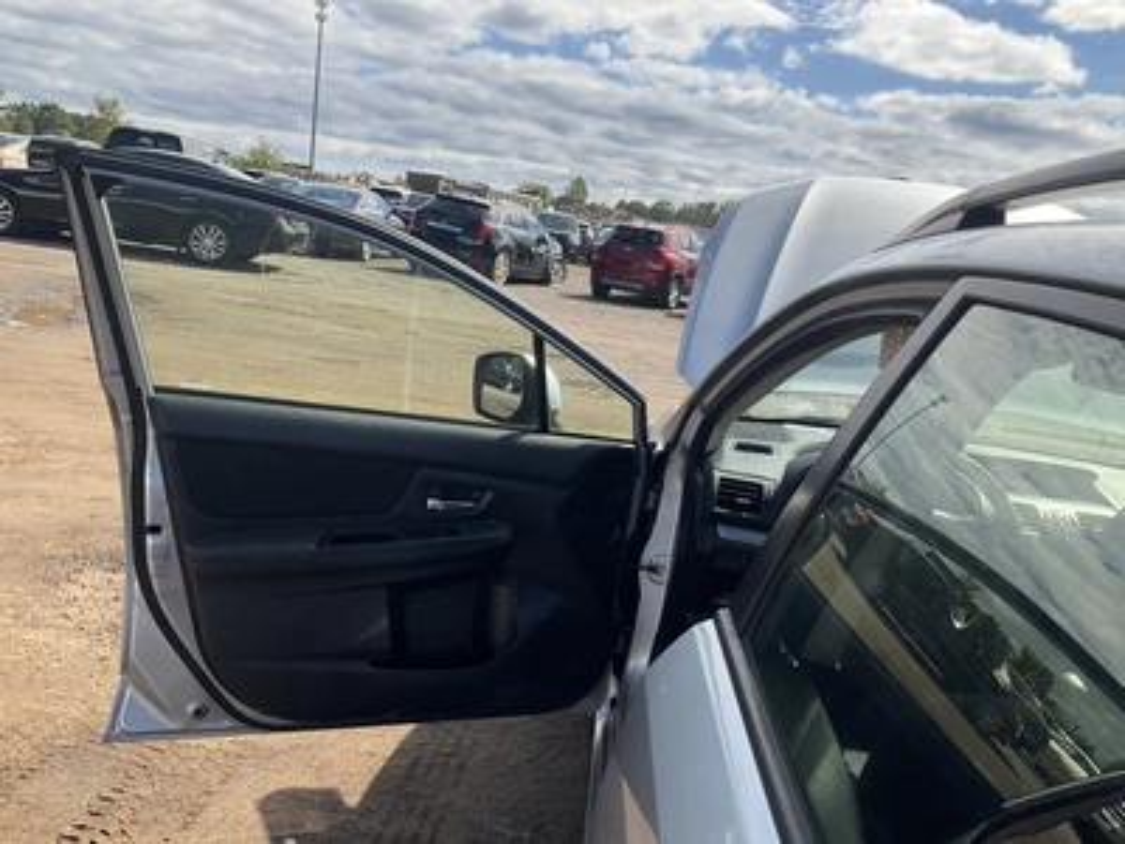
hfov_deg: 61.7
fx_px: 942
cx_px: 562
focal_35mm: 29
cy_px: 422
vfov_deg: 48.2
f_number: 1.8
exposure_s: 1/1577
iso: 25
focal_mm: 3
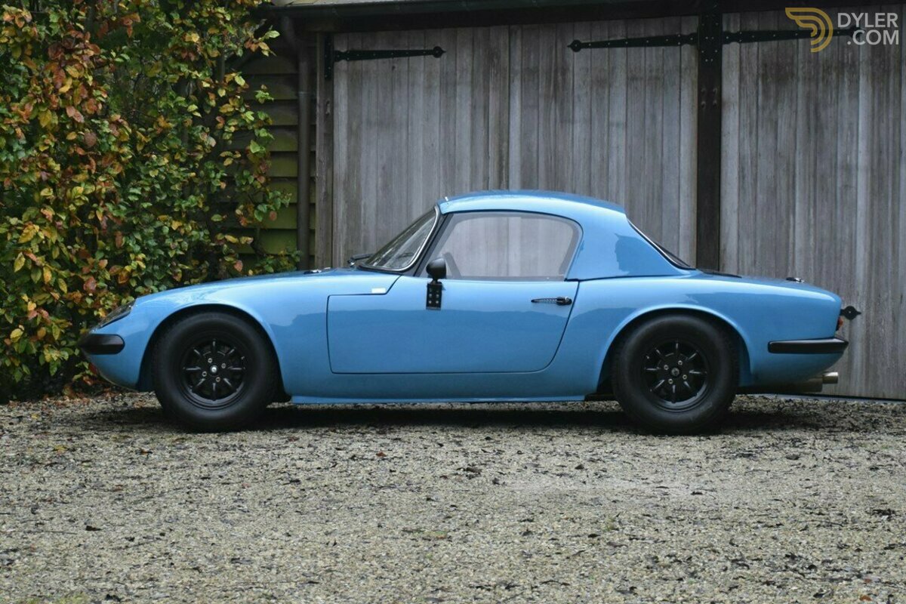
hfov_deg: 33.4
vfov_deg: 22.6
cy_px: 302
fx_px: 1510
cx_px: 453
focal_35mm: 60
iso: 1000
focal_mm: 40
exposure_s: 1/125
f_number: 4.5
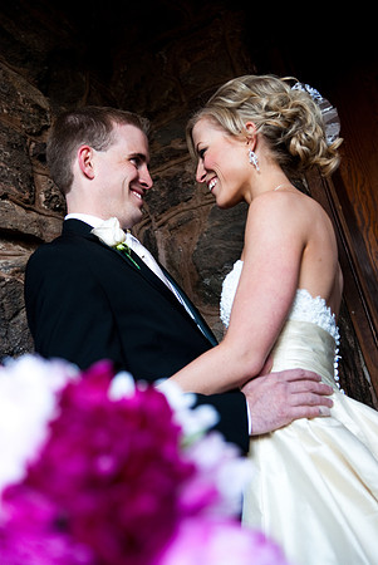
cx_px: 189
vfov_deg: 41.1
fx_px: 754
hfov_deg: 28.1
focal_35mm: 48
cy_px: 282
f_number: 2.8
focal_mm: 32
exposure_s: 1/25
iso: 200
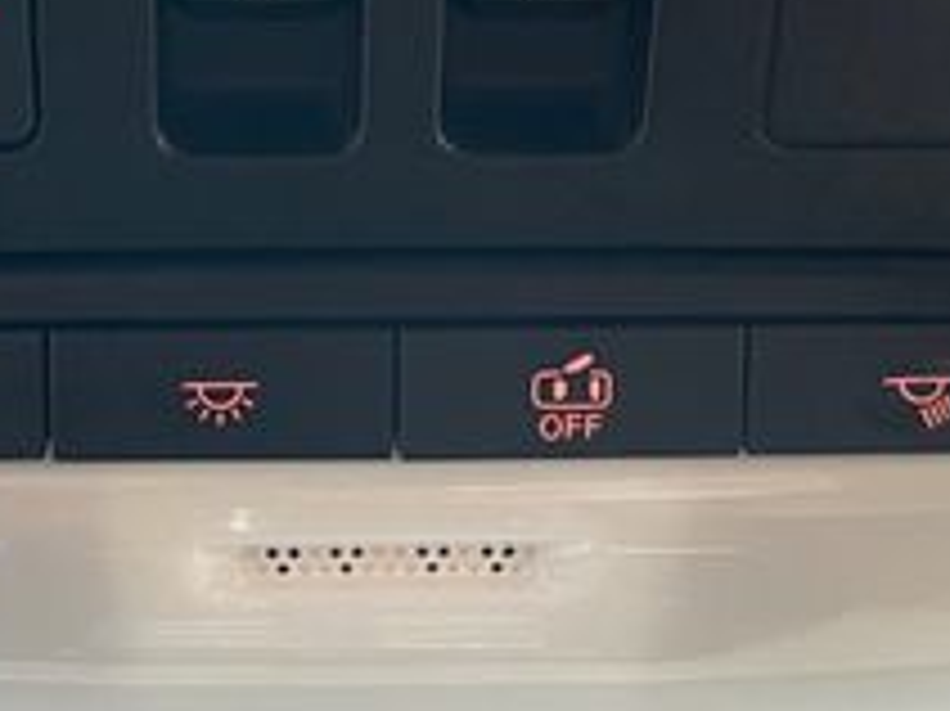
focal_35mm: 79
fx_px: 2167
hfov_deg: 24.6
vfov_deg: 18.6
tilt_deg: +54.4
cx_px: 302
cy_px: 324
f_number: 1.6
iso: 400
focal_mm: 4.2
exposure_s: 1/40
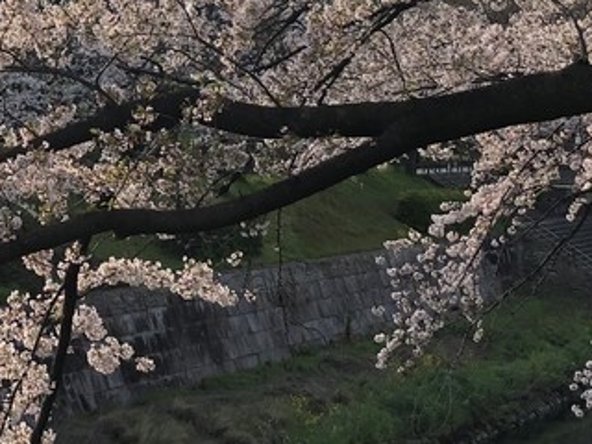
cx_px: 11
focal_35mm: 105
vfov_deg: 14.1
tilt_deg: -0.4
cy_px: 155
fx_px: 1796
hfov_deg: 18.3
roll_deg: +0.8
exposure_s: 1/1091
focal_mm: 3.99
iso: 20
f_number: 1.8
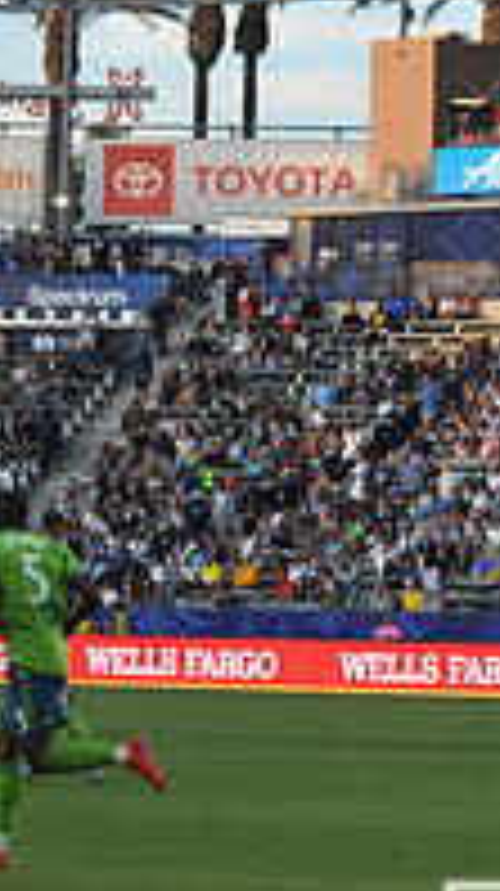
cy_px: 266
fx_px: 6238
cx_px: 761
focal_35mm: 264
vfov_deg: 8.2
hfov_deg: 4.6
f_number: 2.8
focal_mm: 86
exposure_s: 1/3200
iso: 1600
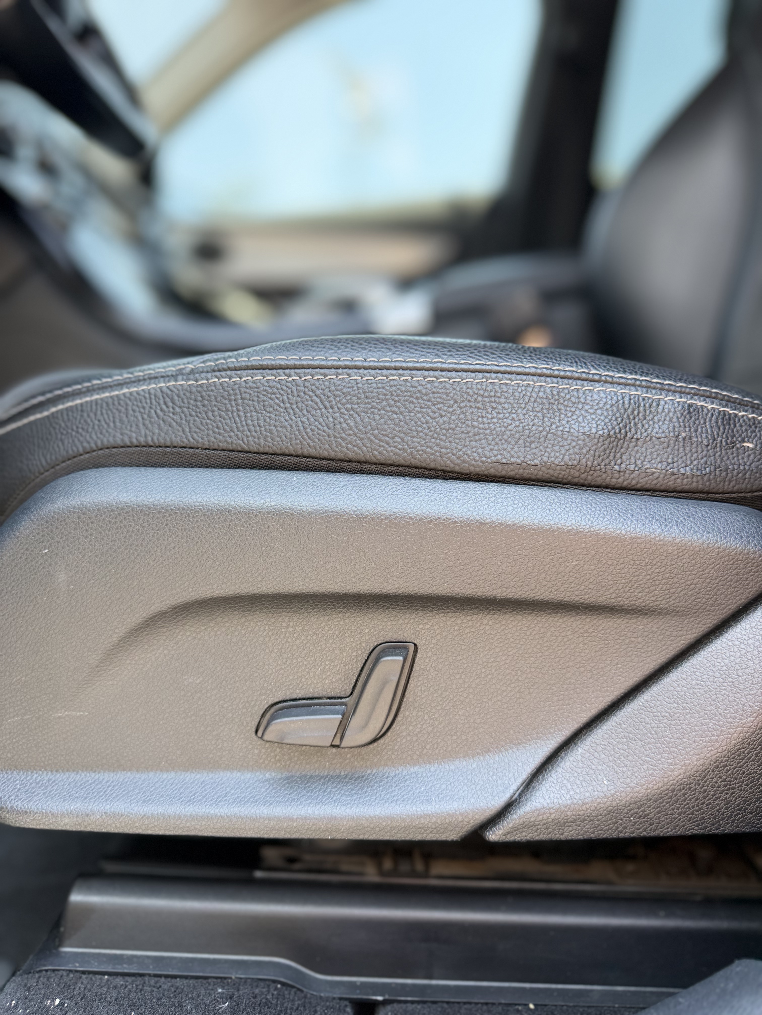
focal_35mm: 24
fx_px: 704
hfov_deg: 56.8
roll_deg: +0.0
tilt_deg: -10.3
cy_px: 508
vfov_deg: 71.6
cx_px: 381
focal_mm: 6.76
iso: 100
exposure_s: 1/303
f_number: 1.78
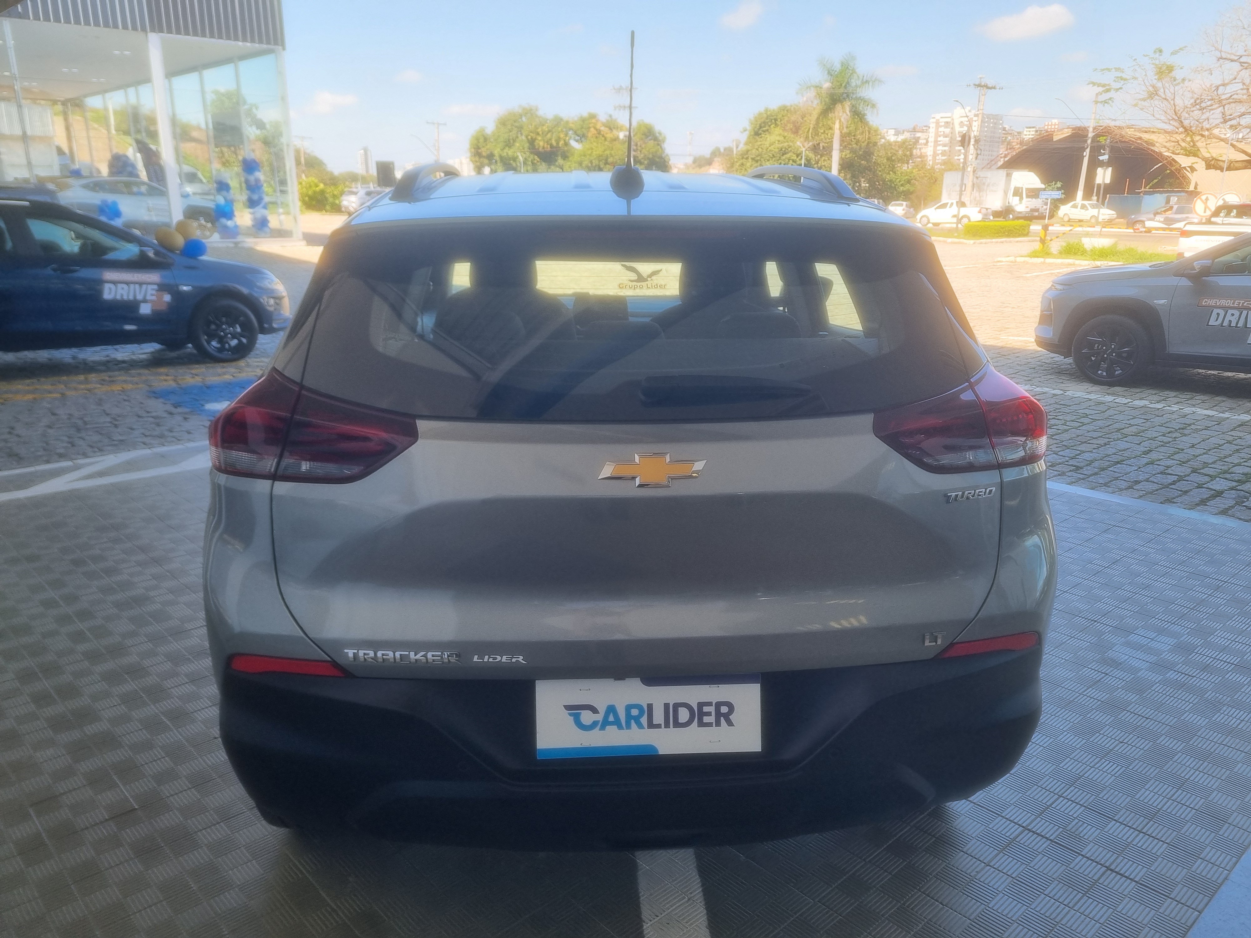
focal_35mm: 26
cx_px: 626
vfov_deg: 53.1
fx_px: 940
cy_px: 469
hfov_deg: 67.3
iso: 50
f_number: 1.8
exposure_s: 1/423
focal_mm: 5.4
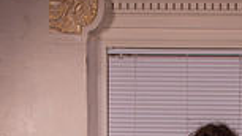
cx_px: 172
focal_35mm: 148
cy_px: 308
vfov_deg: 7.7
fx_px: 950
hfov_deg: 14.5
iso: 200
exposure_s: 1/125
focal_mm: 32
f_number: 14
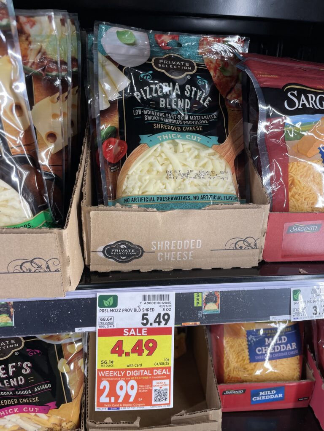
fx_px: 324
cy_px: 216
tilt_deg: -22.1
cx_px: 162
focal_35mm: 26
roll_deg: -1.6
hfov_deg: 53.1
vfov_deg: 67.3
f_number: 1.6
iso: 80
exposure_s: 1/120
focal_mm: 4.2
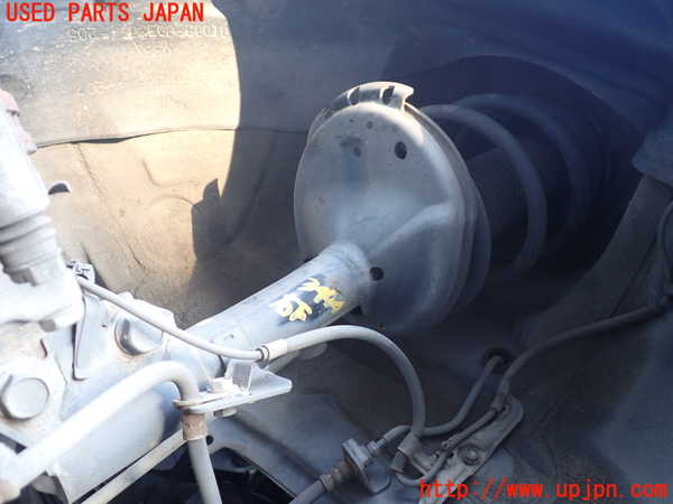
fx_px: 583
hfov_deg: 60.0
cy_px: 252
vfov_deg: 46.8
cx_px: 336
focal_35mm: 30
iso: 200
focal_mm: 5.4
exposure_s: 1/50
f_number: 2.3
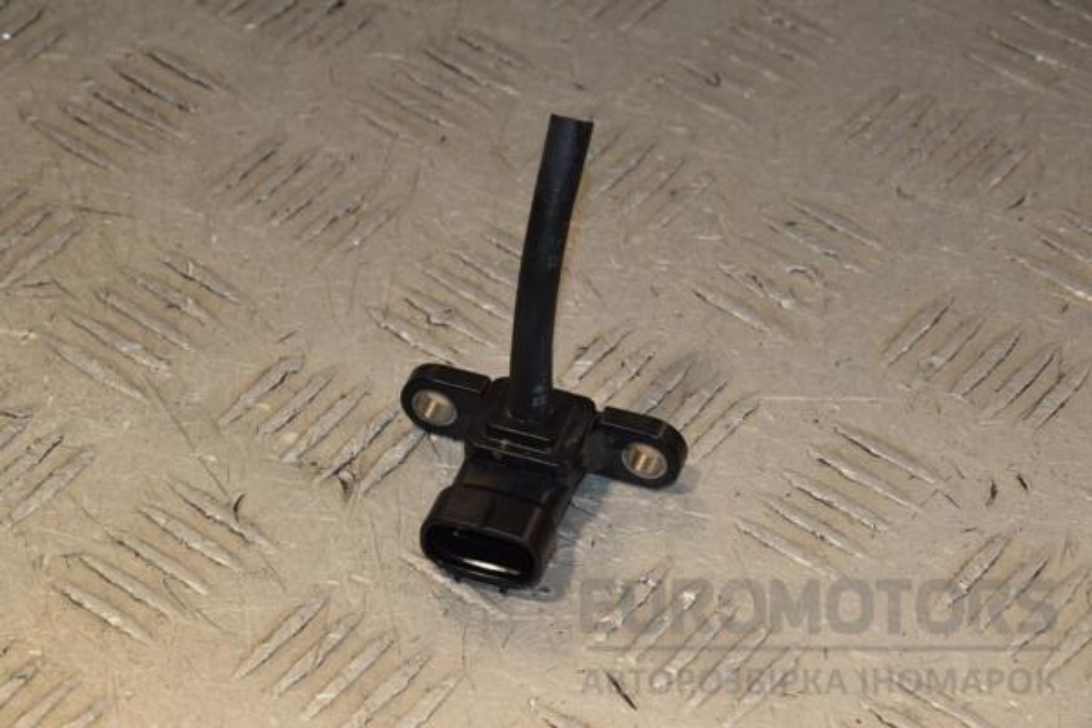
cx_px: 546
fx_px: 4777
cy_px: 364
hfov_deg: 13.0
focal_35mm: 158
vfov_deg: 8.7
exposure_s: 1/200
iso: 800
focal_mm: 105
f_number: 10
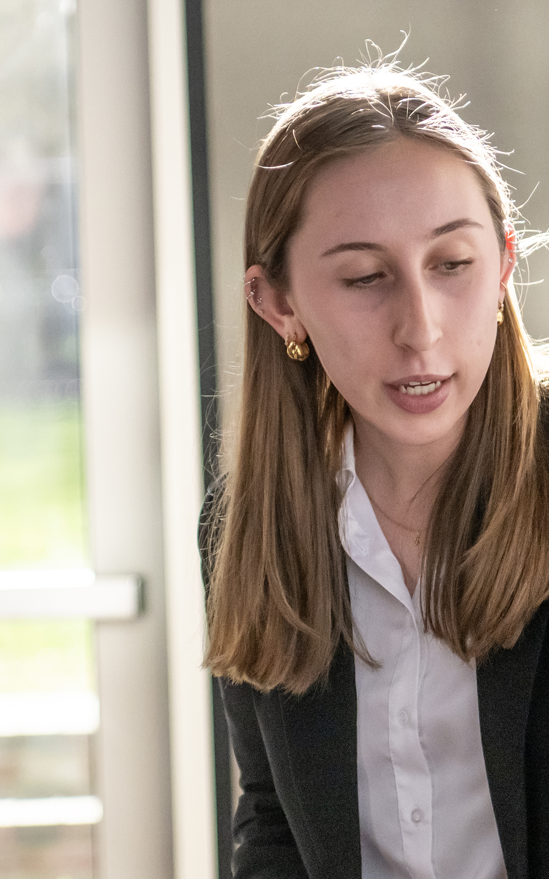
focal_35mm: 168
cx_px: 185
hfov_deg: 7.8
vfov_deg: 12.5
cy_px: 387
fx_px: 4022
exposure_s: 1/6400
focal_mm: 65
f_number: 2.8
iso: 2000
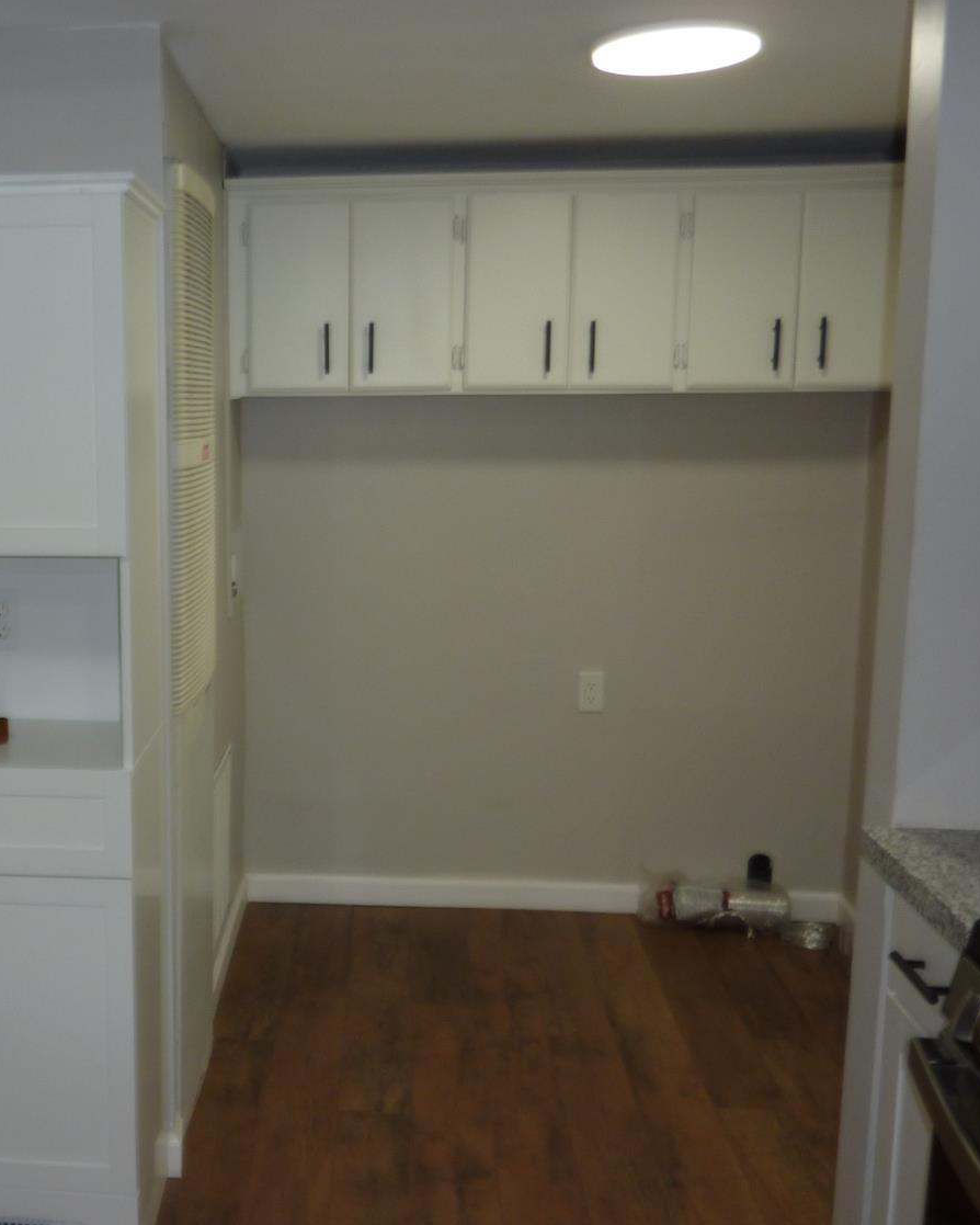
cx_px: 203
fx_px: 1377
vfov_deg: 47.9
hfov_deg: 37.8
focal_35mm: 38
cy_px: 615
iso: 100
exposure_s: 1/30
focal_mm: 4.7
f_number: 3.4
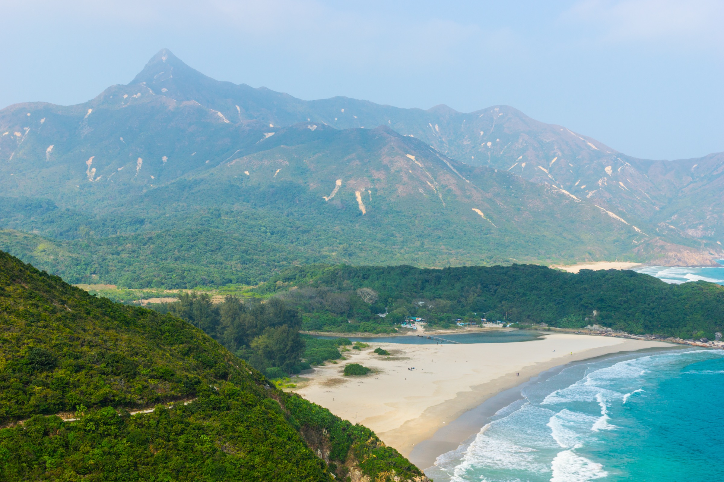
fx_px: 1056
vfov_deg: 25.8
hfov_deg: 37.9
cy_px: 241
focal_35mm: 52
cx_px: 362
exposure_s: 1/350
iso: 80
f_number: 6.7
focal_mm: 35
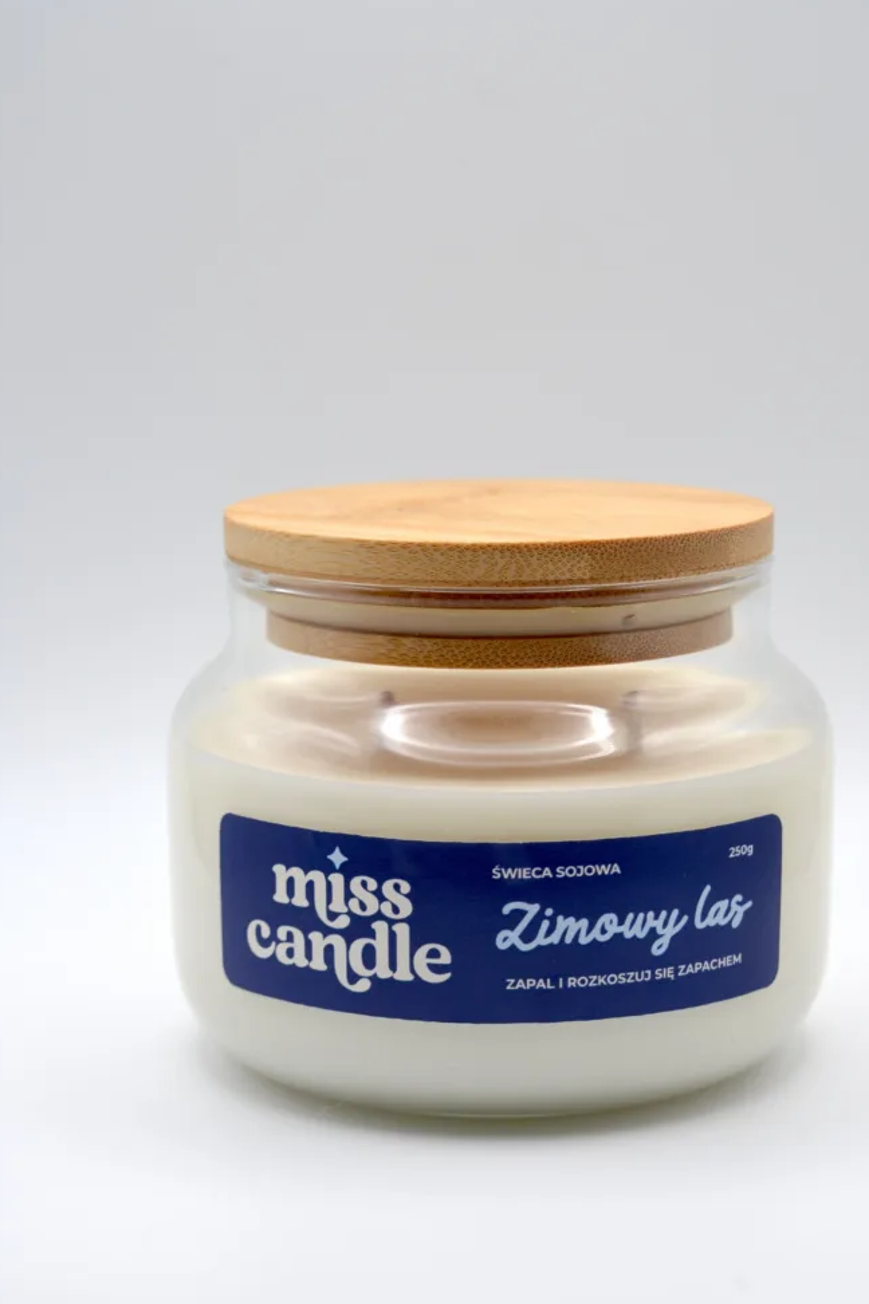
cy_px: 801
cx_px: 510
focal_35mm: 75
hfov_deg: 18.2
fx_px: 2717
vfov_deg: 26.9
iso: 100
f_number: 5.6
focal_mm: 38
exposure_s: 1/60
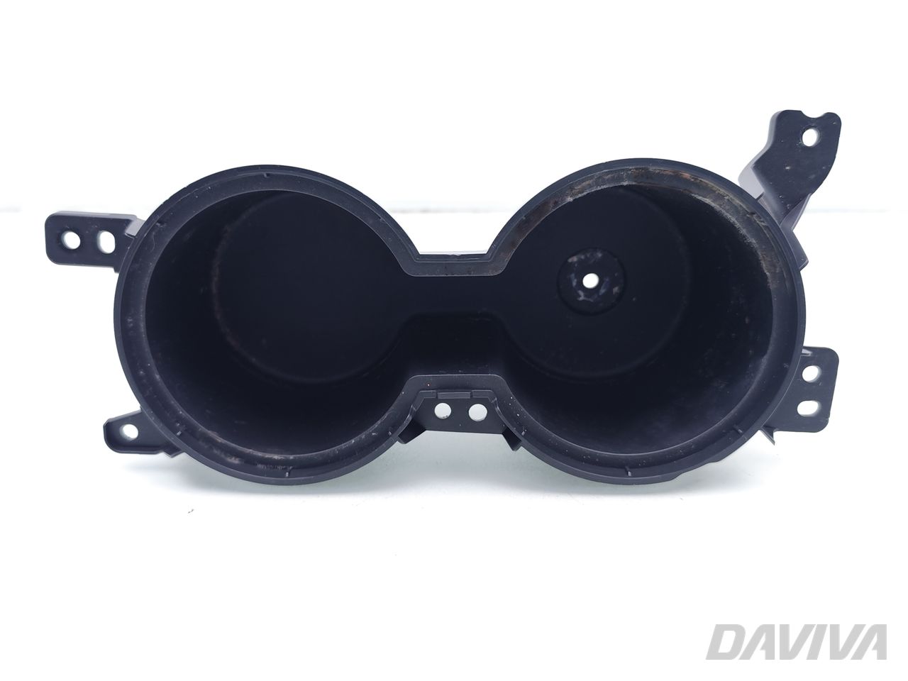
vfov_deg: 46.8
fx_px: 787
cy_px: 340
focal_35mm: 30
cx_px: 454
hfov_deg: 60.0
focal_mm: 6.19
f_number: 1.65
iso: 125
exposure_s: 1/100
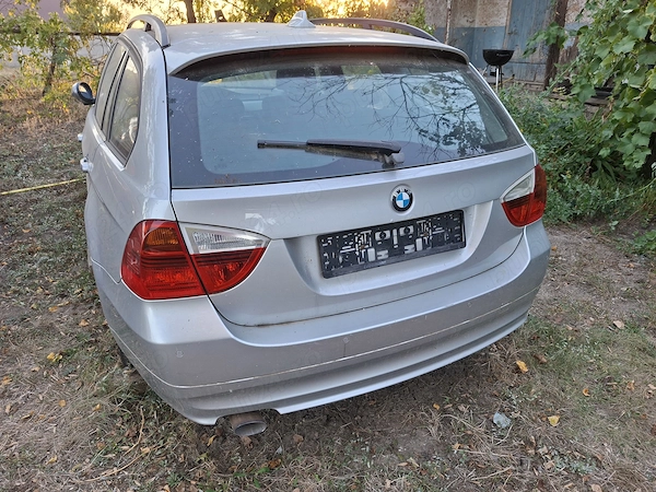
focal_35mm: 23
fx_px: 436
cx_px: 328
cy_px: 246
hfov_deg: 73.9
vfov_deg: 58.9
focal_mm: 5.54
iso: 80
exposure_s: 1/100
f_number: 1.8
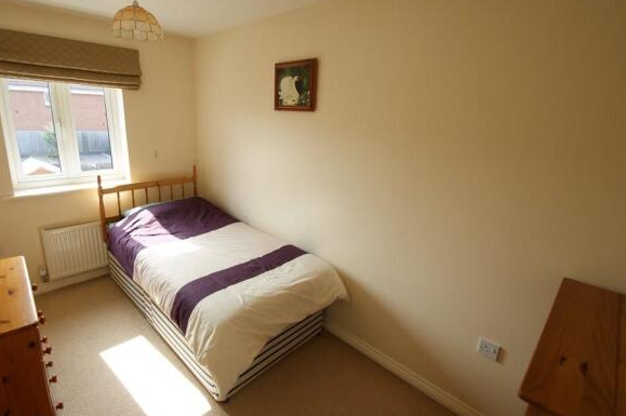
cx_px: 296
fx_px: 295
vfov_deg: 70.2
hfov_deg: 93.2
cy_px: 191
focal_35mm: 17
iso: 100
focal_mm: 10
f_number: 4.5
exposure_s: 1/40
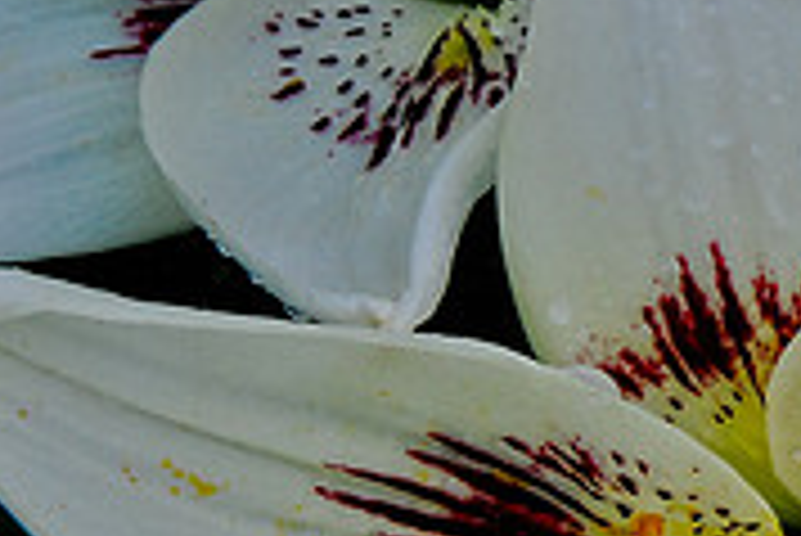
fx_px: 5433
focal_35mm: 244
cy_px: 369
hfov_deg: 8.2
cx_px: 1264
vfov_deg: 5.6
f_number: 18
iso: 450
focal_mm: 50
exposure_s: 1/30
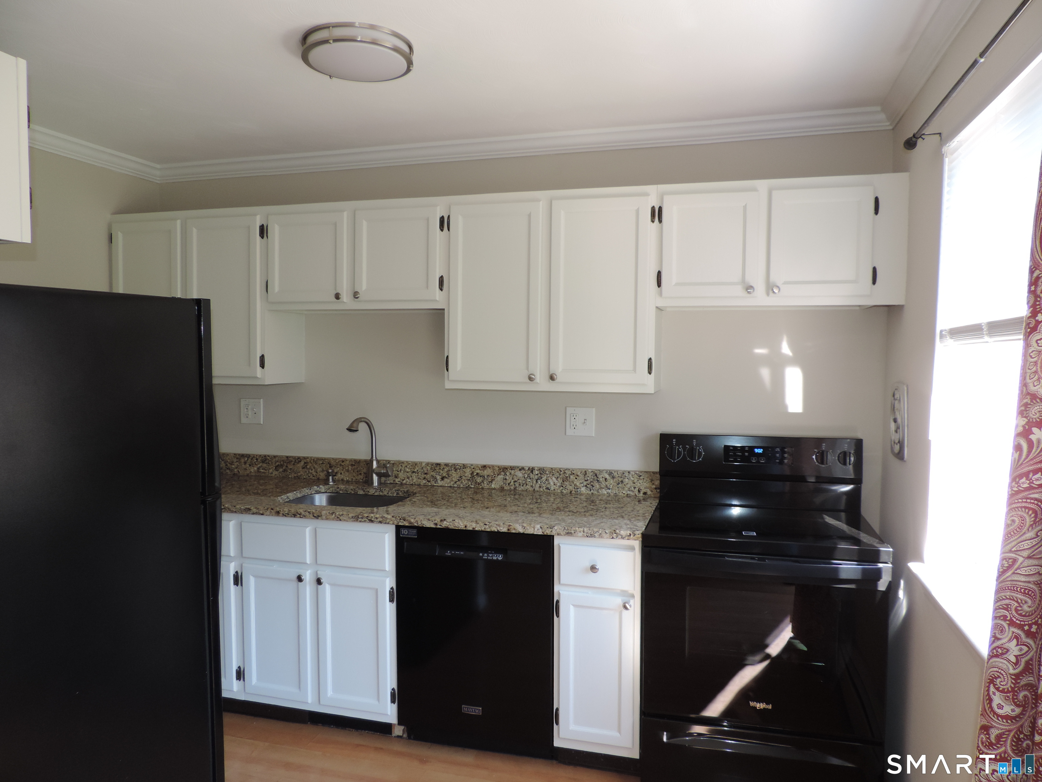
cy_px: 391
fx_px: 722
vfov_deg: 56.8
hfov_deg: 71.6
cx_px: 521
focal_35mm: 24
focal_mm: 4.3
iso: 125
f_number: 3
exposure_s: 1/40
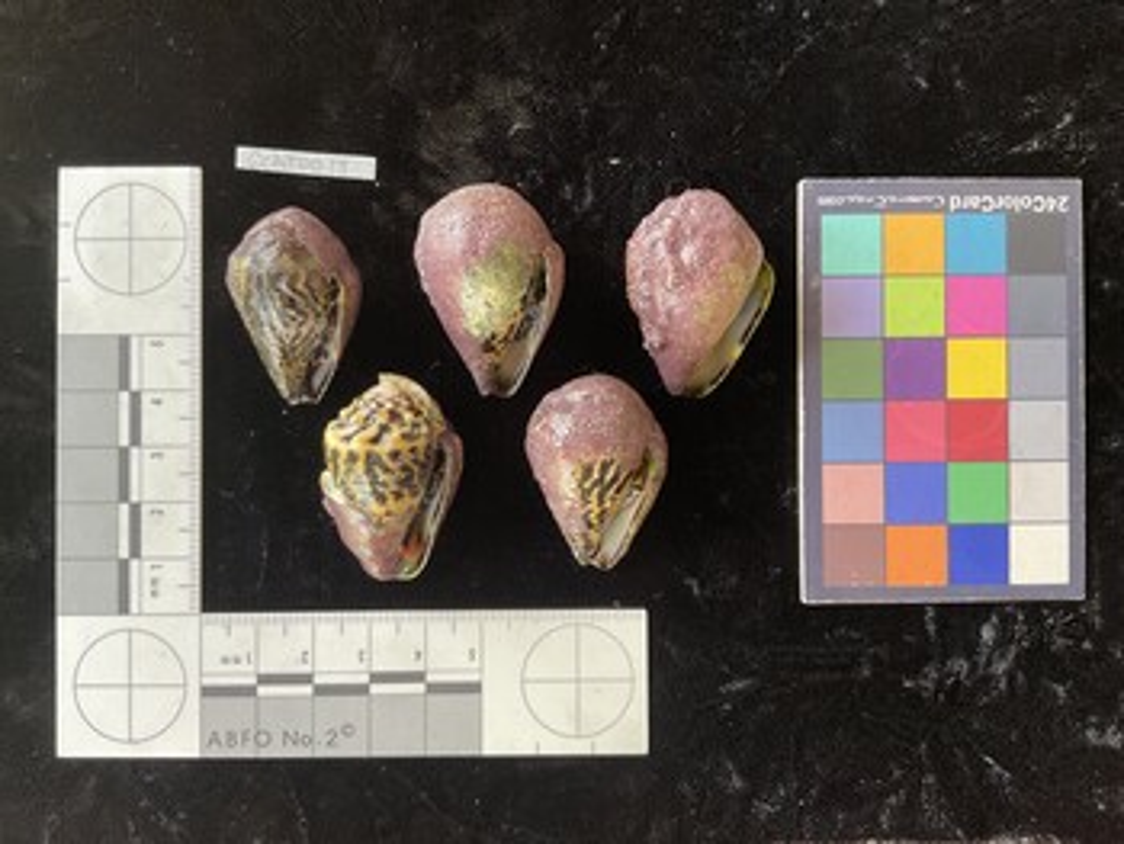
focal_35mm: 29
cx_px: 562
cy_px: 422
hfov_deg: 61.6
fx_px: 942
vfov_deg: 48.3
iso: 64
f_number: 1.8
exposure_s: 1/60
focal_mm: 3
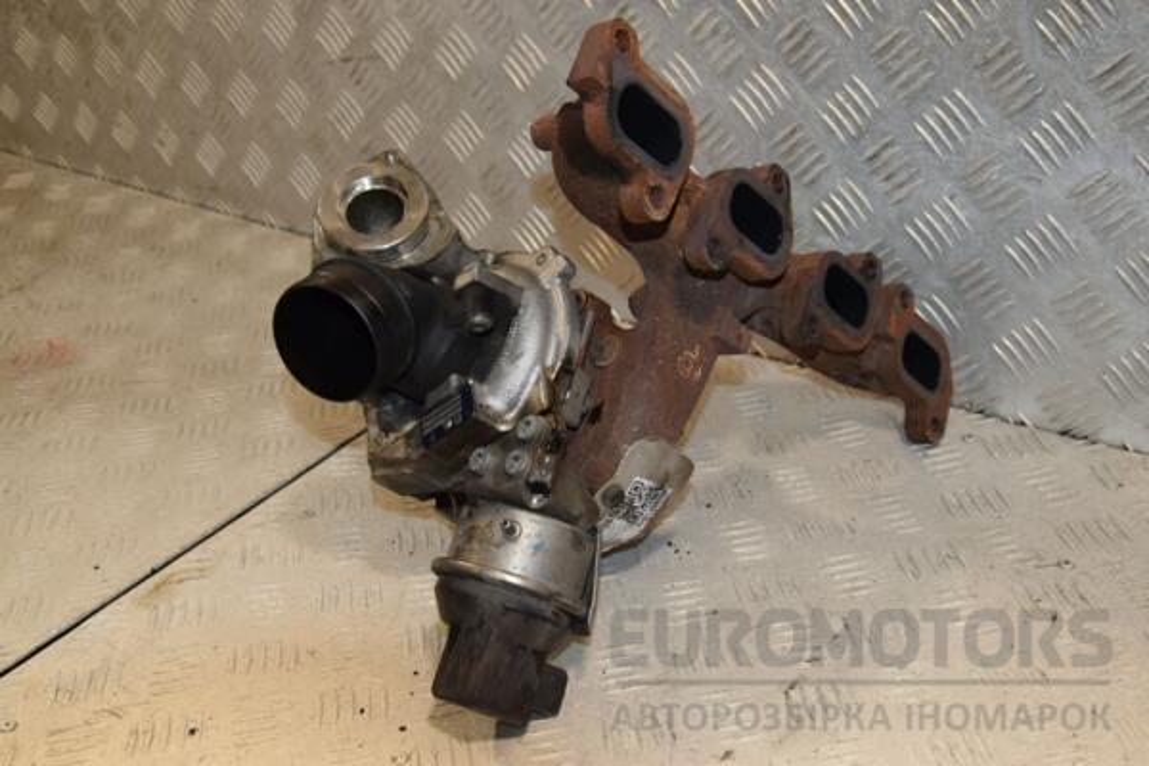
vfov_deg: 31.9
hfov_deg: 46.4
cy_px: 383
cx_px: 574
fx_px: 1340
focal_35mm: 42
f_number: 6.3
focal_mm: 28
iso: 800
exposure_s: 1/200
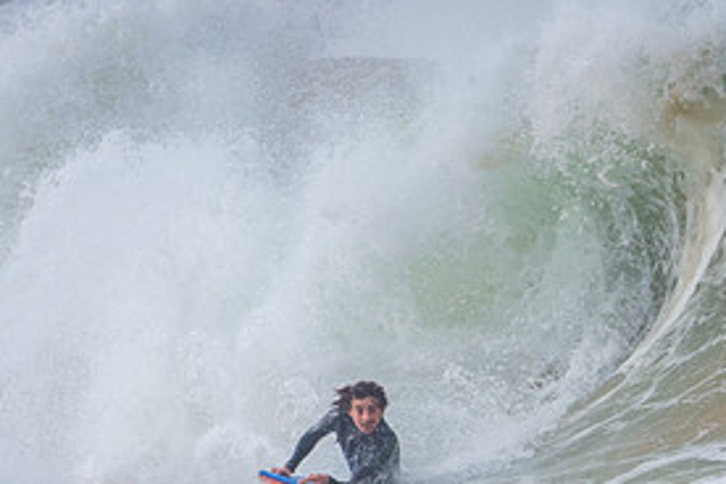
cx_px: 526
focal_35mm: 1576
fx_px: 31780
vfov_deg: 0.9
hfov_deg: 1.3
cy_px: 504
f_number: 5.6
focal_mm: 500
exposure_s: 1/1000
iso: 200
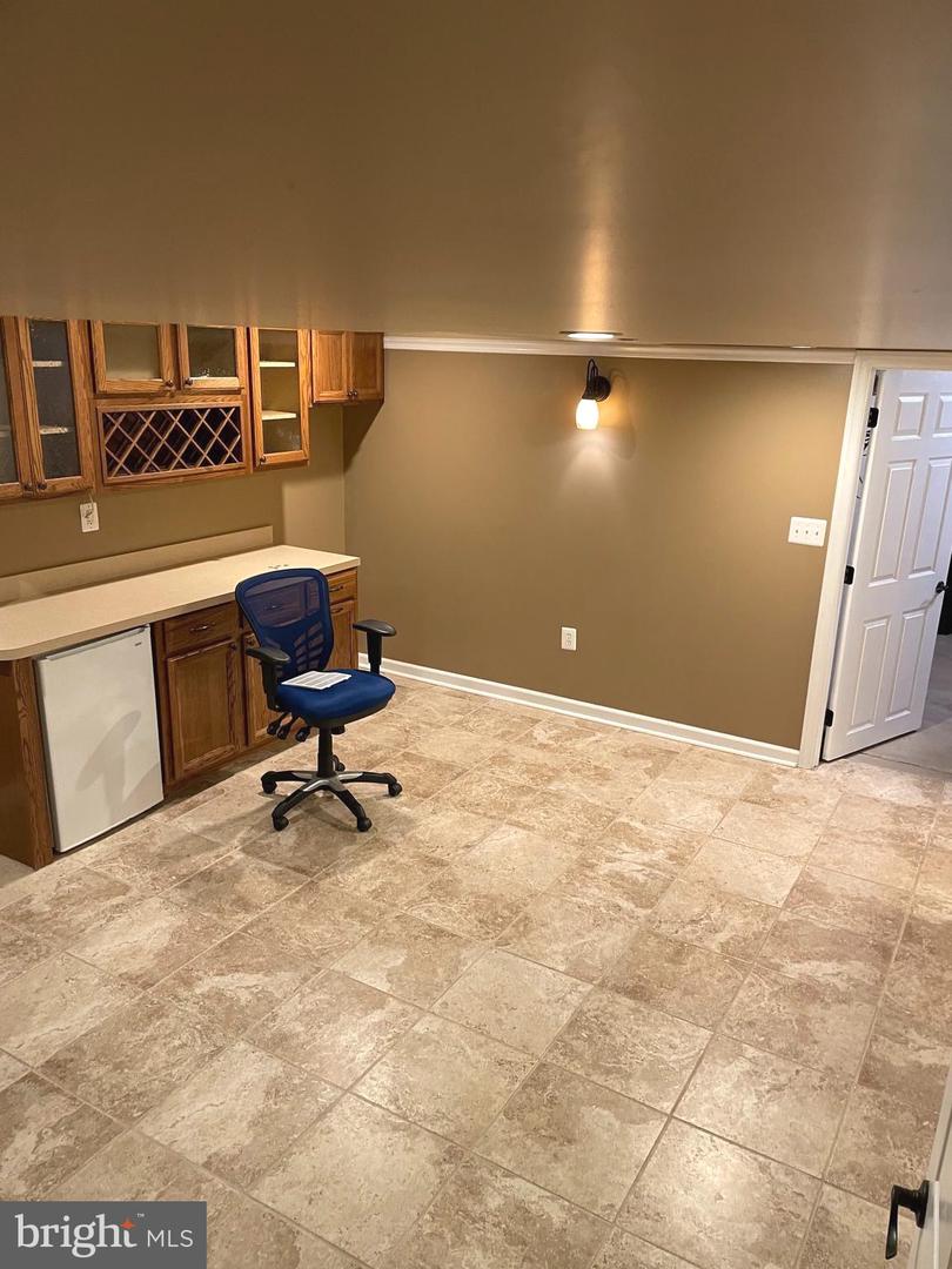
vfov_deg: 67.3
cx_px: 476
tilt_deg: -15.5
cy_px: 634
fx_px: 953
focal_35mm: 26
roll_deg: -2.7
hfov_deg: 53.1
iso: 200
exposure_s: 1/60
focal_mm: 4.2
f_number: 1.6
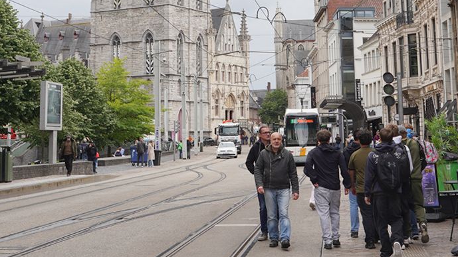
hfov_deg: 29.0
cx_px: 239
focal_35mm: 73
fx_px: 886
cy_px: -27
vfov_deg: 16.0
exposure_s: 1/100
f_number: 13
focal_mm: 24
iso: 100
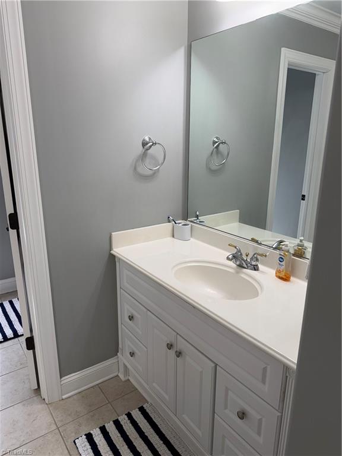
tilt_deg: -16.4
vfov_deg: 71.6
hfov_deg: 56.8
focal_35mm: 24
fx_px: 316
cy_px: 228
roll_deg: -0.5
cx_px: 171
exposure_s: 1/120
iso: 64
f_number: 1.78
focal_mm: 6.76
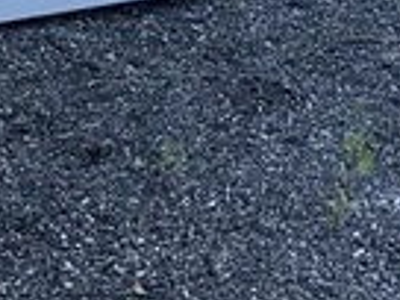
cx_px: 418
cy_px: -446
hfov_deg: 12.2
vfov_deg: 8.4
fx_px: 1849
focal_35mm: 160
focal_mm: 3
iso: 25
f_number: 1.8
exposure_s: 1/365
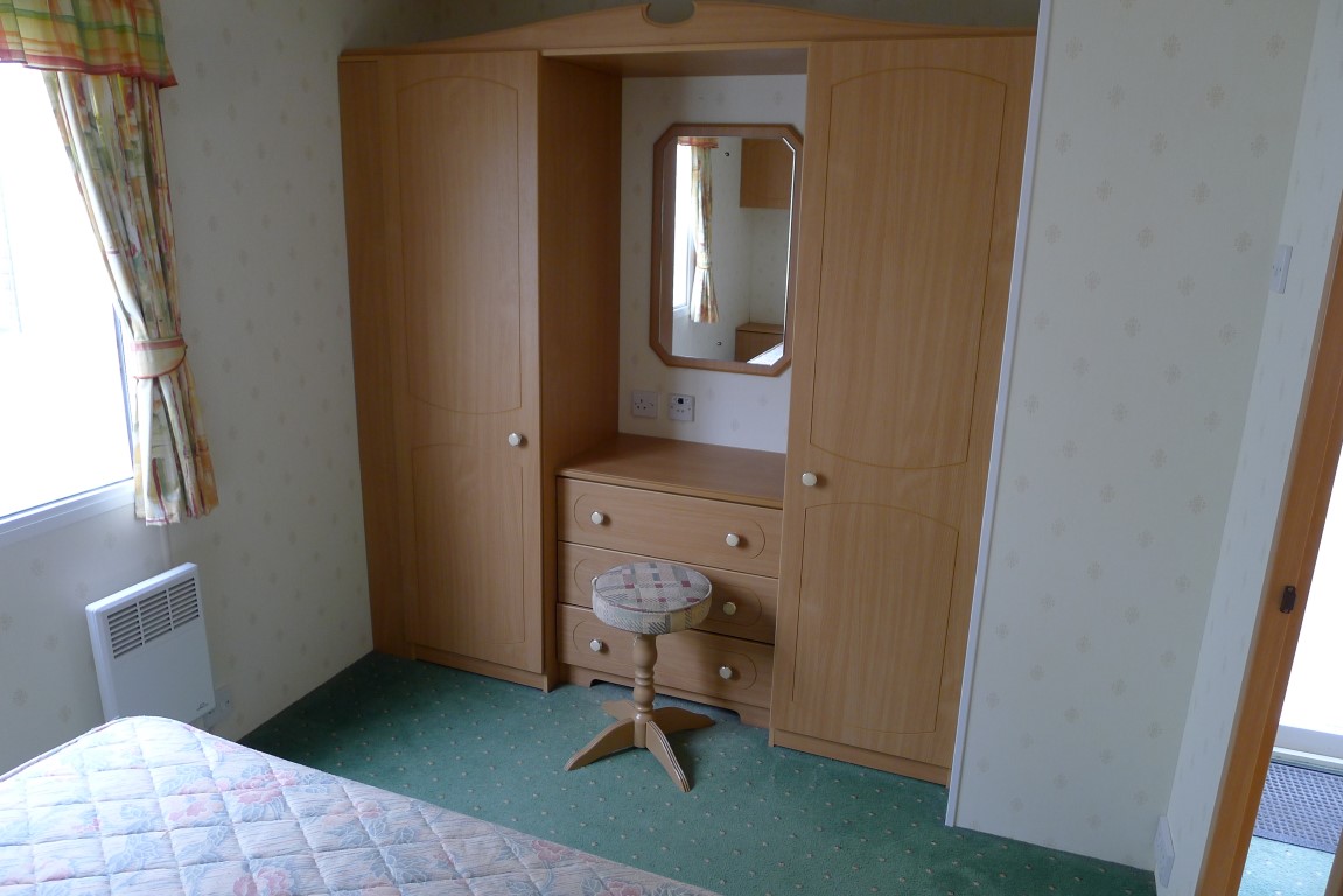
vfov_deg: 53.2
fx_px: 896
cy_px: 448
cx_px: 672
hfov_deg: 73.7
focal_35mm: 24
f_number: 2
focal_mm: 5.1
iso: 125
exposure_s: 1/60
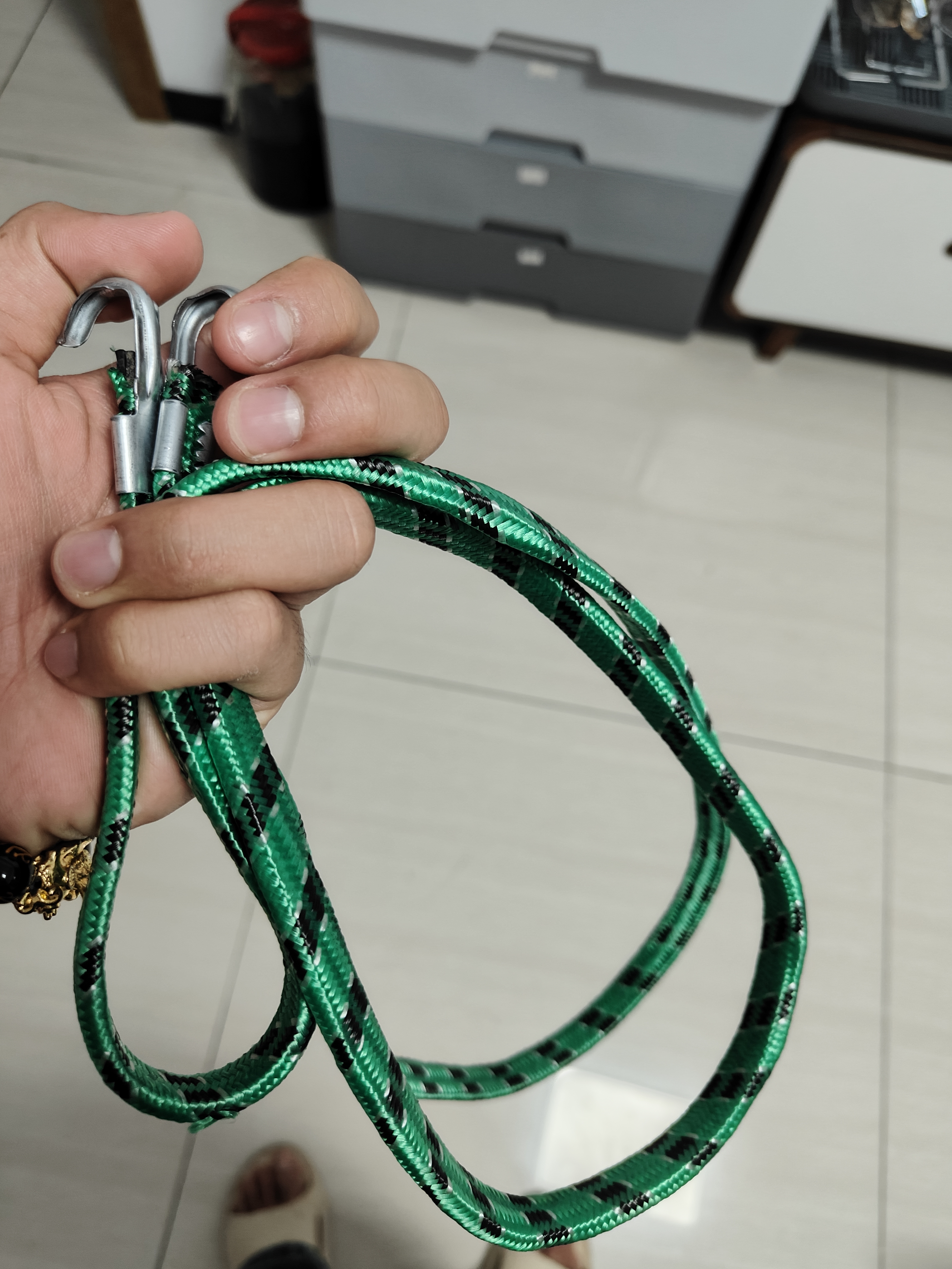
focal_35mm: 24
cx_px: 476
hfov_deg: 56.8
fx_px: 880
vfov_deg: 71.6
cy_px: 634
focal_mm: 5.59
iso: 500
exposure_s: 1/33
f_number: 1.8
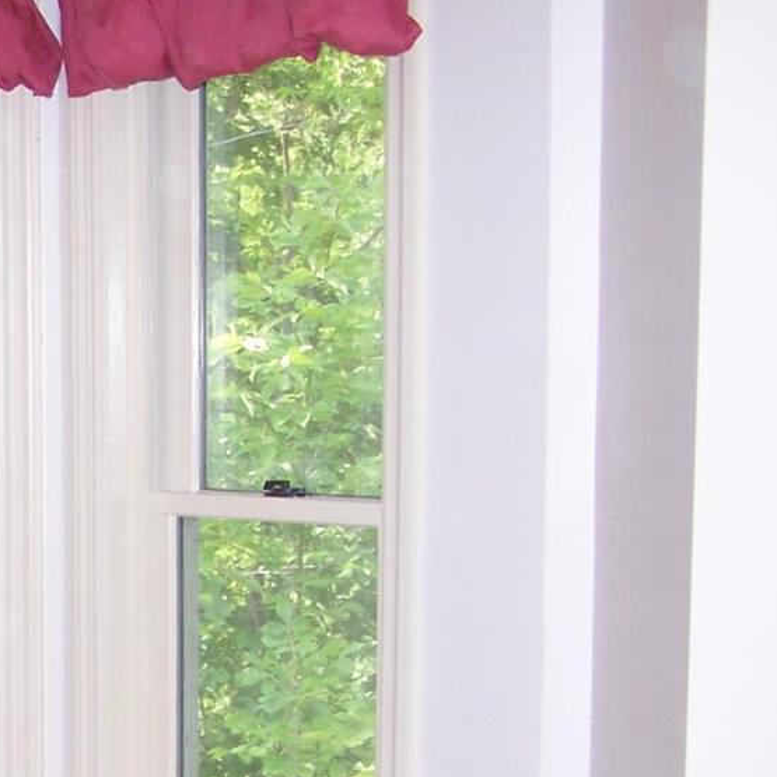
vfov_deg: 16.9
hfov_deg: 16.1
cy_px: 680
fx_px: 2590
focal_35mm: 102
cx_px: -266
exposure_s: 1/60
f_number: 2.8
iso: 140
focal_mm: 6.7
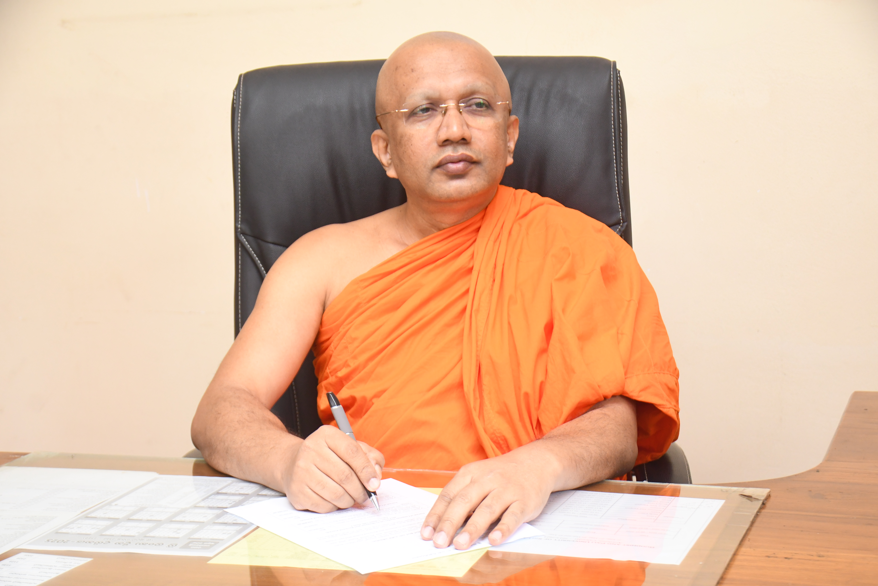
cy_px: 293
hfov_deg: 31.9
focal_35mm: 63
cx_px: 439
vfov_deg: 21.6
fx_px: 1536
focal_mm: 42
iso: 1250
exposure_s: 1/100
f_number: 4.5
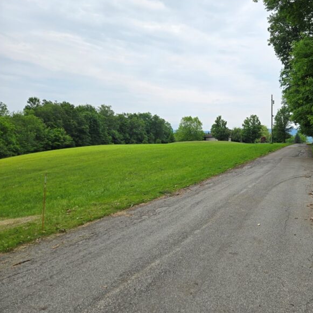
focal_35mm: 28
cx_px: 211
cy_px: 156
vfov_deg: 57.3
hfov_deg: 56.0
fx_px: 286
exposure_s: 1/1593
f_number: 1.8
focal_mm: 5.4
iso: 25
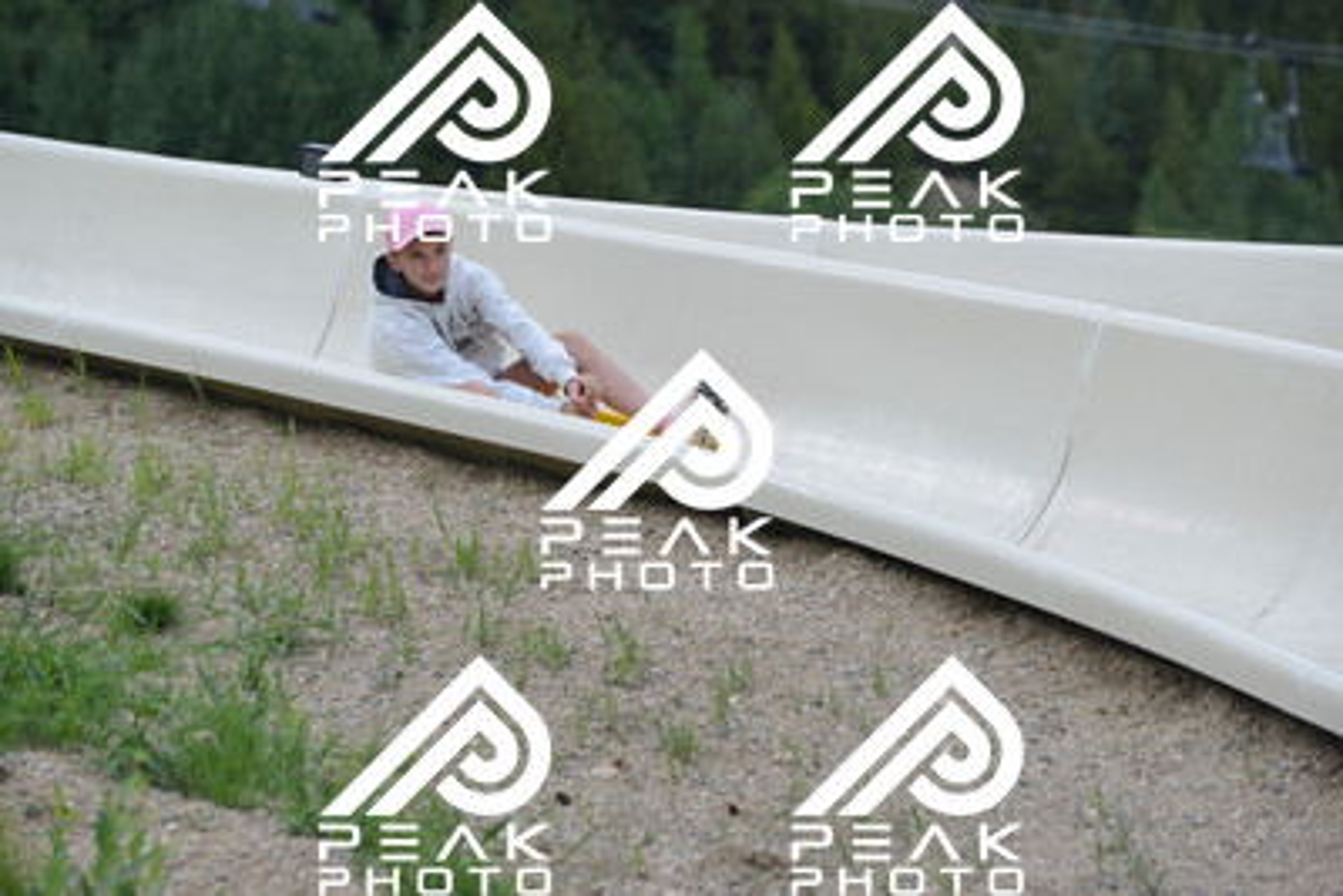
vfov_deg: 7.0
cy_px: 448
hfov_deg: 10.5
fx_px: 7277
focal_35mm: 195
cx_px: 672
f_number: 6.3
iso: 1100
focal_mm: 195
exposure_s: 1/1250
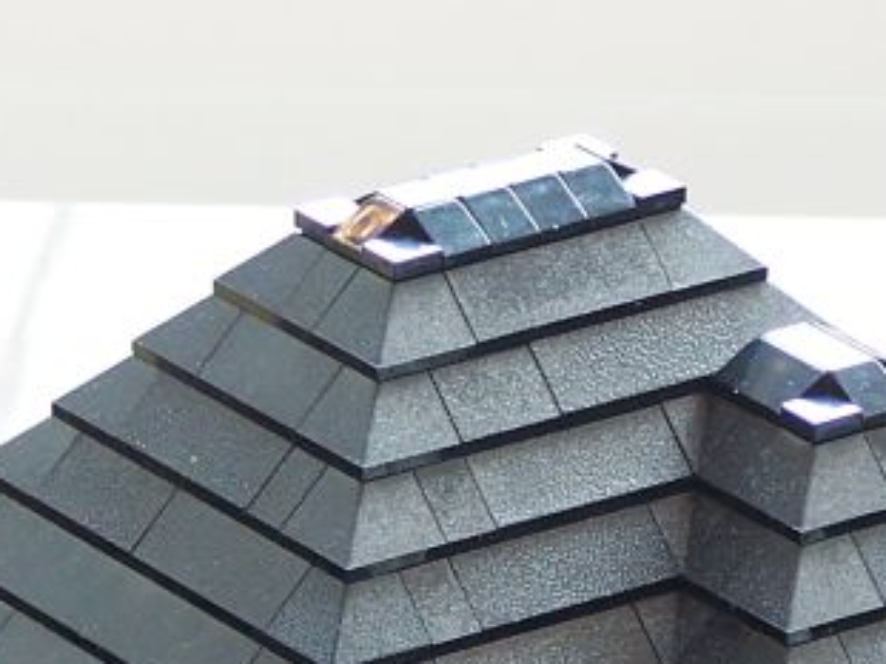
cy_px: 613
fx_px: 10797
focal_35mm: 422
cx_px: 145
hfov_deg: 4.7
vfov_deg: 3.5
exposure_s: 1/10
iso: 80
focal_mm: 21.2
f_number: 3.2
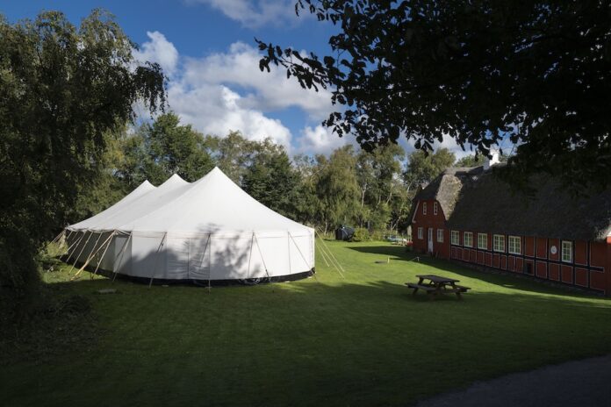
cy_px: 204
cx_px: 306
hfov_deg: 65.5
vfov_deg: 46.4
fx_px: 475
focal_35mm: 28
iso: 400
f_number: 9
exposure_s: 1/500
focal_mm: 28
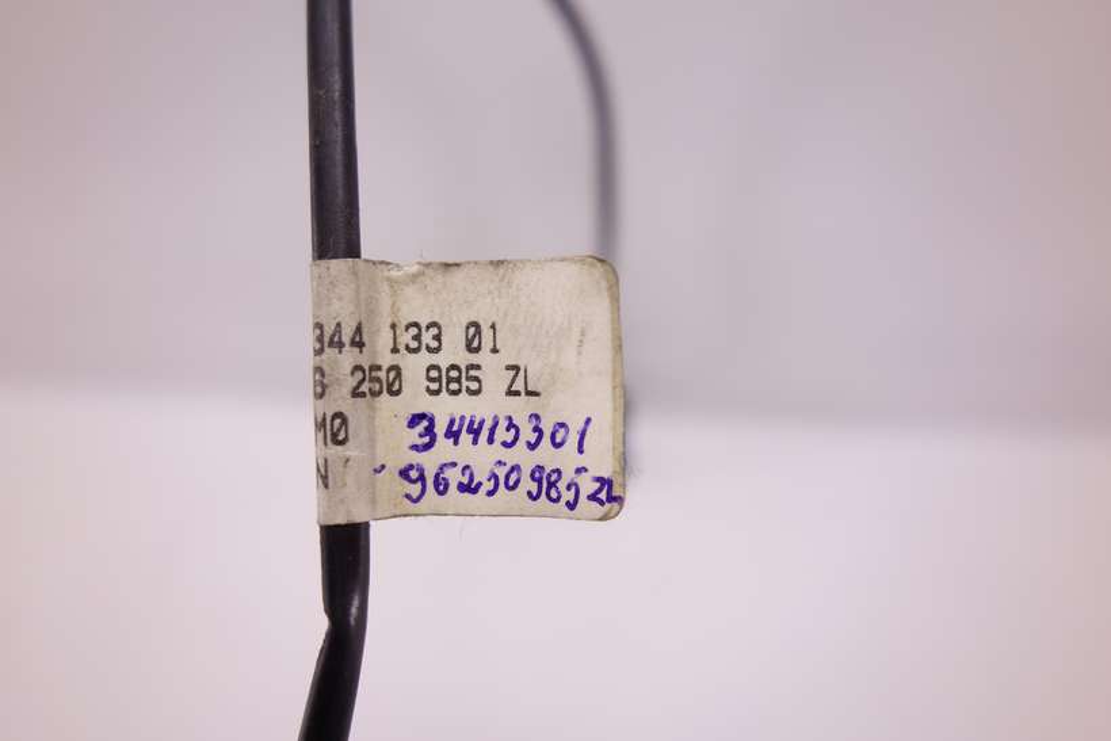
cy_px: 370
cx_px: 556
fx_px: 864
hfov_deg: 65.5
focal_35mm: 28
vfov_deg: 46.4
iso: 125
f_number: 2.8
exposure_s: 1/100
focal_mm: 10.4
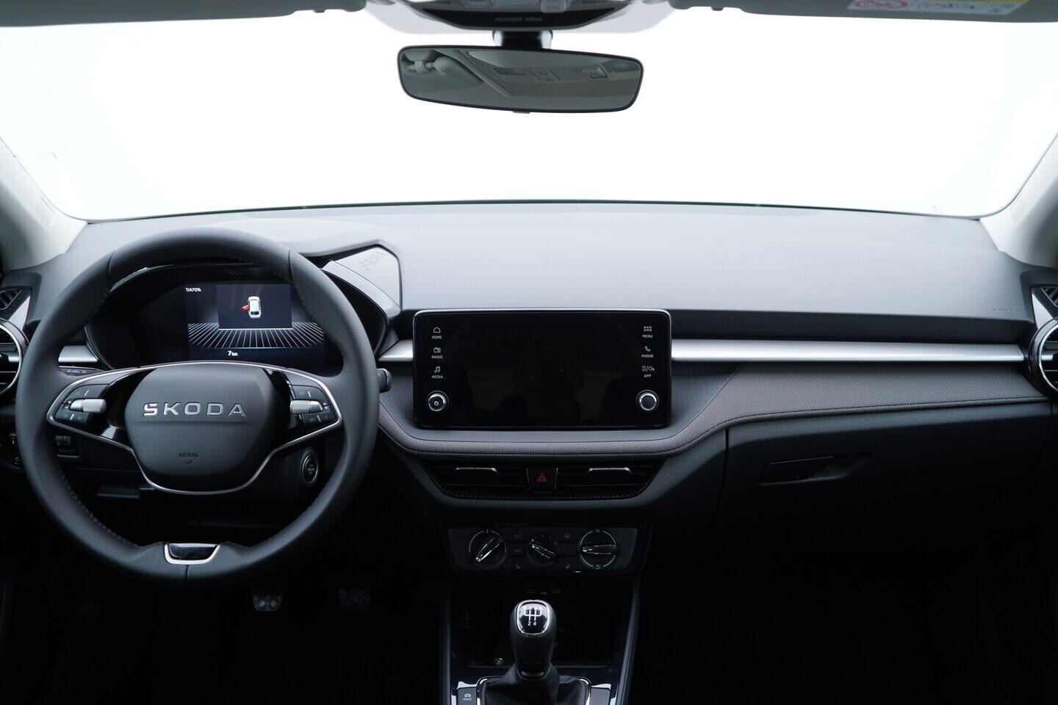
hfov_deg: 53.1
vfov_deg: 36.9
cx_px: 529
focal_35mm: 36
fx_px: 1058
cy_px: 352
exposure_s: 1/40
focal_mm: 24
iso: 160
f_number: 2.8
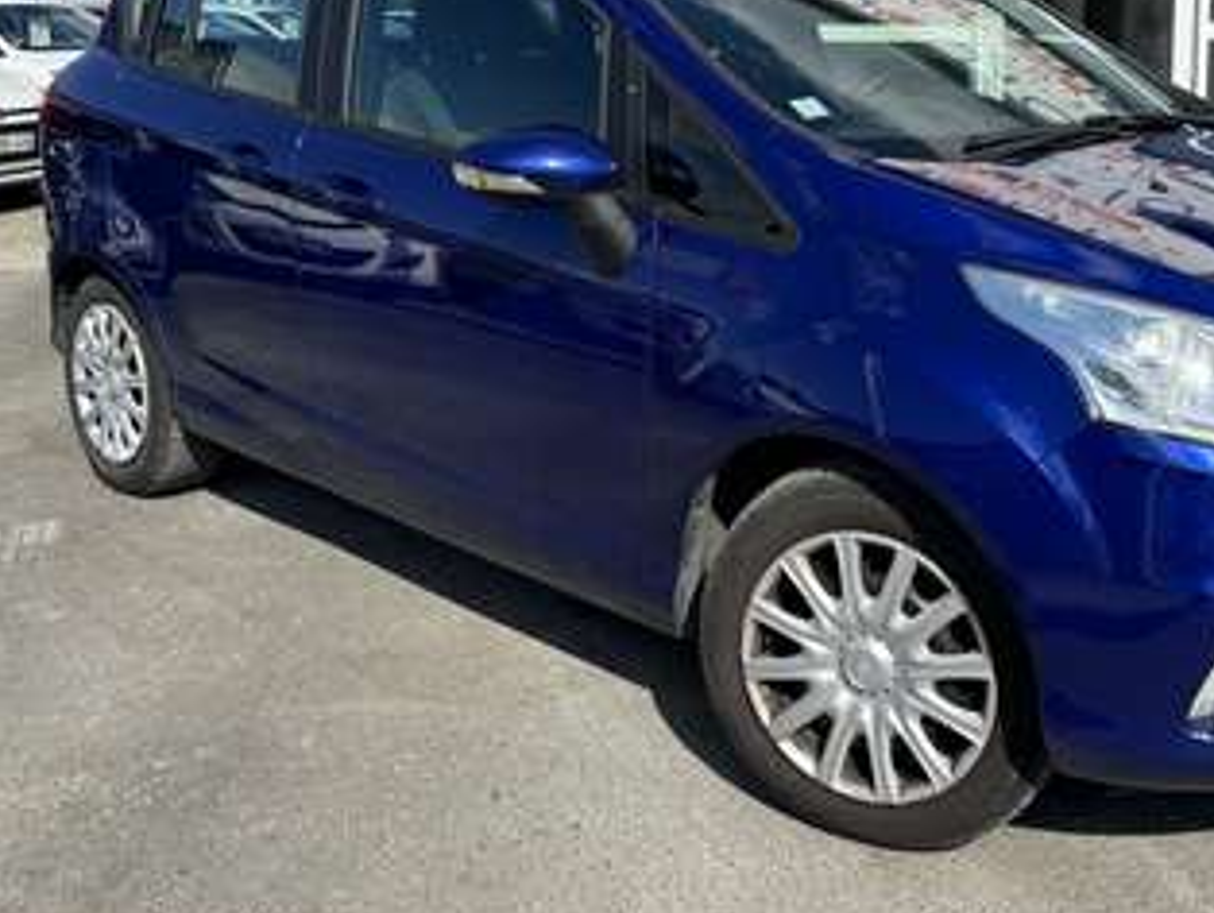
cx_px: 916
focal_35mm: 39
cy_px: 219
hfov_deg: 46.1
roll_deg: -0.6
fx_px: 1369
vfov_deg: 36.0
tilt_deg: -9.1
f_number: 1.78
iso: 80
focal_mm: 6.86
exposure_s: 1/4950
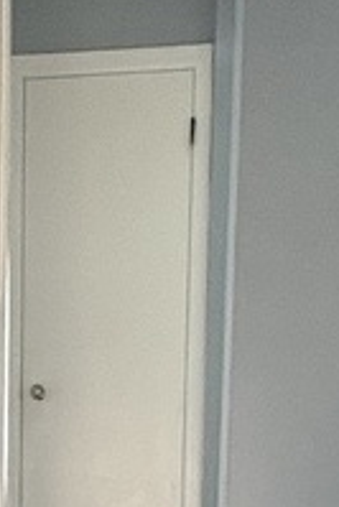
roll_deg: -0.6
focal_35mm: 79
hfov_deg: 16.7
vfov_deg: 23.0
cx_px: -38
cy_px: 650
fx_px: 1114
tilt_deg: -6.2
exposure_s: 1/60
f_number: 2.2
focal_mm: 2.22
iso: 400
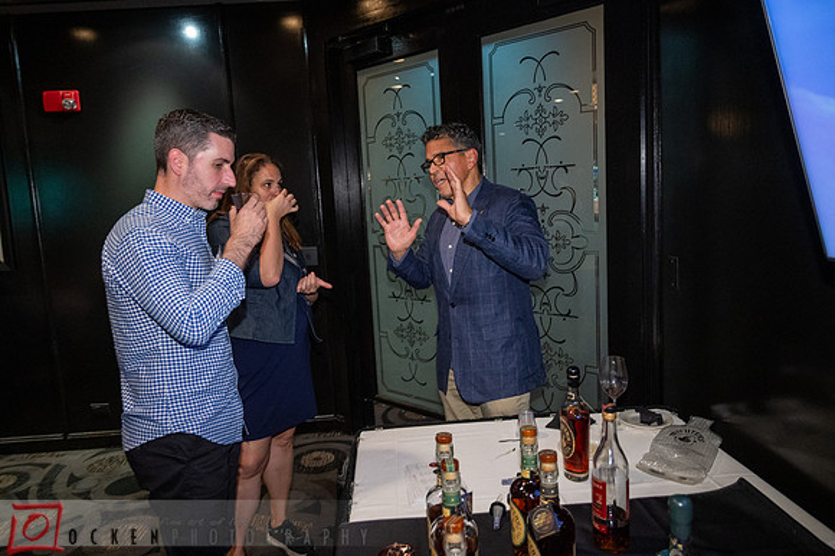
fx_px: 614
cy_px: 278
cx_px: 418
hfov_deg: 68.4
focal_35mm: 26
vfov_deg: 48.7
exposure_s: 1/60
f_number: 4
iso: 5000
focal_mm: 26.5
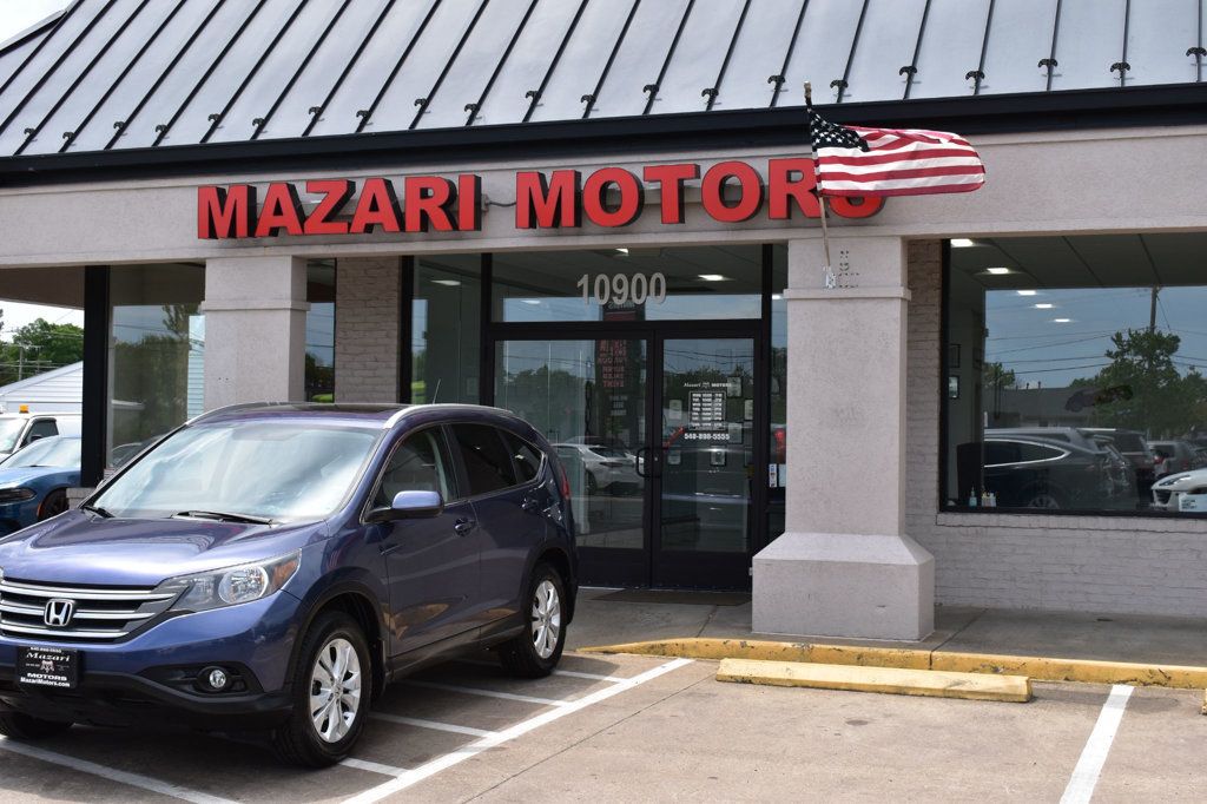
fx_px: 1609
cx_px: 604
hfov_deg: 41.1
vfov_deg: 28.1
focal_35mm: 48
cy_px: 402
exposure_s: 1/400
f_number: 11
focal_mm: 32
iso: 400
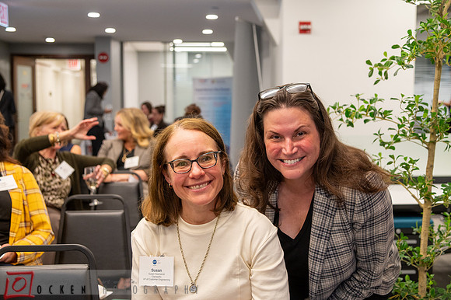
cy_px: 150
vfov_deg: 28.0
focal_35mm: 48
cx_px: 226
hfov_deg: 41.1
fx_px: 601
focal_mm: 48
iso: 1600
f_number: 4
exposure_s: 1/125
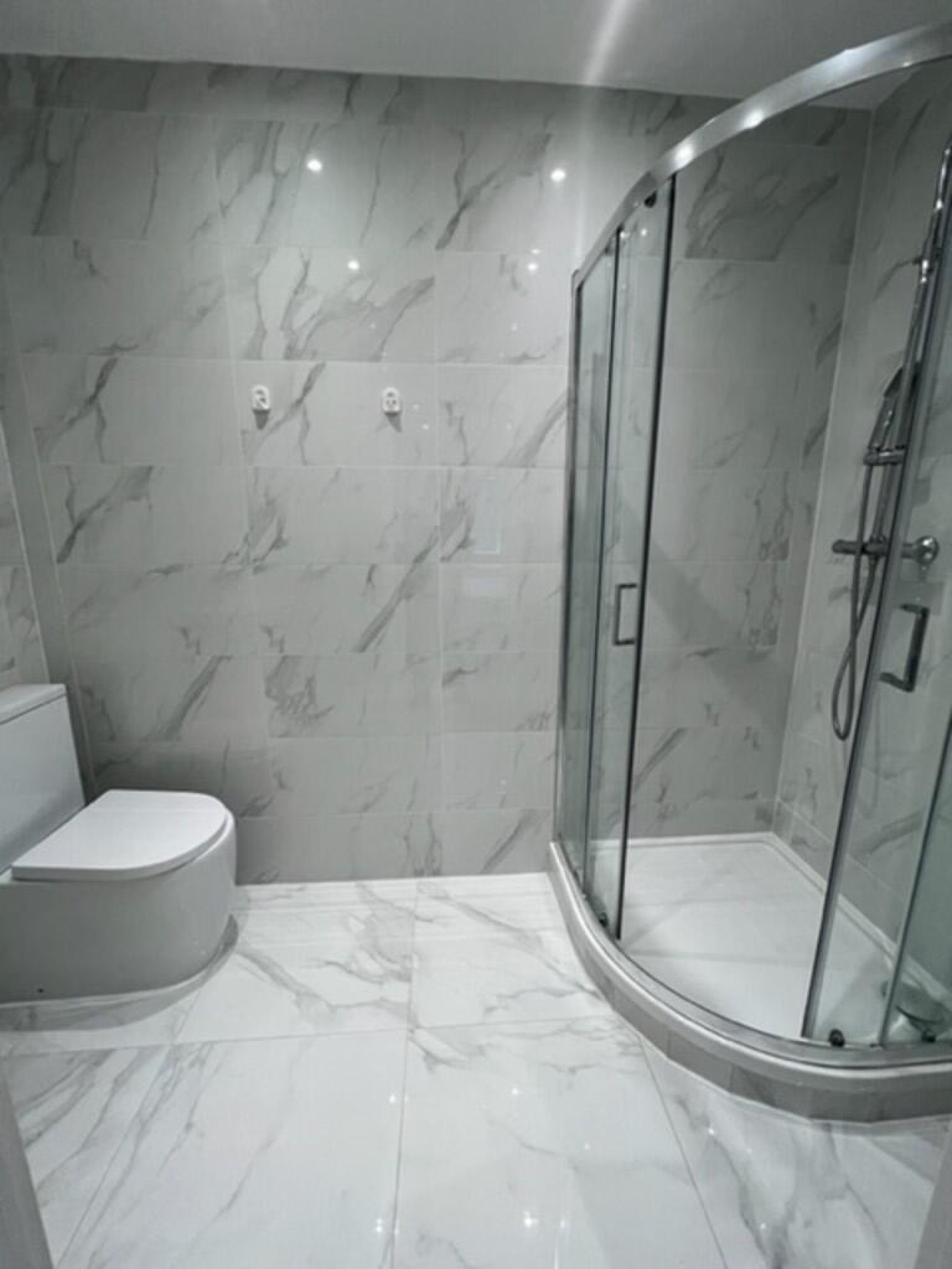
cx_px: 476
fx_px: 477
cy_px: 634
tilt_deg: -12.2
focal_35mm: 13
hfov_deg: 89.9
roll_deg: +0.0
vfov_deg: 106.2
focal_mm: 1.57
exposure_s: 1/100
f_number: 1.8
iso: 80
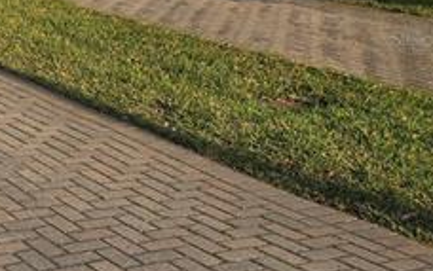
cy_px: 38
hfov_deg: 23.3
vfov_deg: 15.8
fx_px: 969
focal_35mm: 82
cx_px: -70
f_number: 1.7
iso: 12
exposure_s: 1/645
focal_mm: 6.3
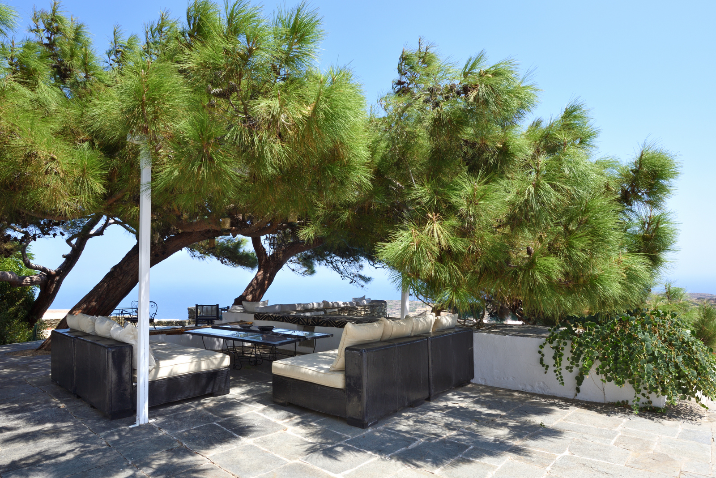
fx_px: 418
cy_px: 239
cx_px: 358
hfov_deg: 81.2
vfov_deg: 59.5
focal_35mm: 21
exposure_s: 1/40
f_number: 16
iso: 100
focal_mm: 21
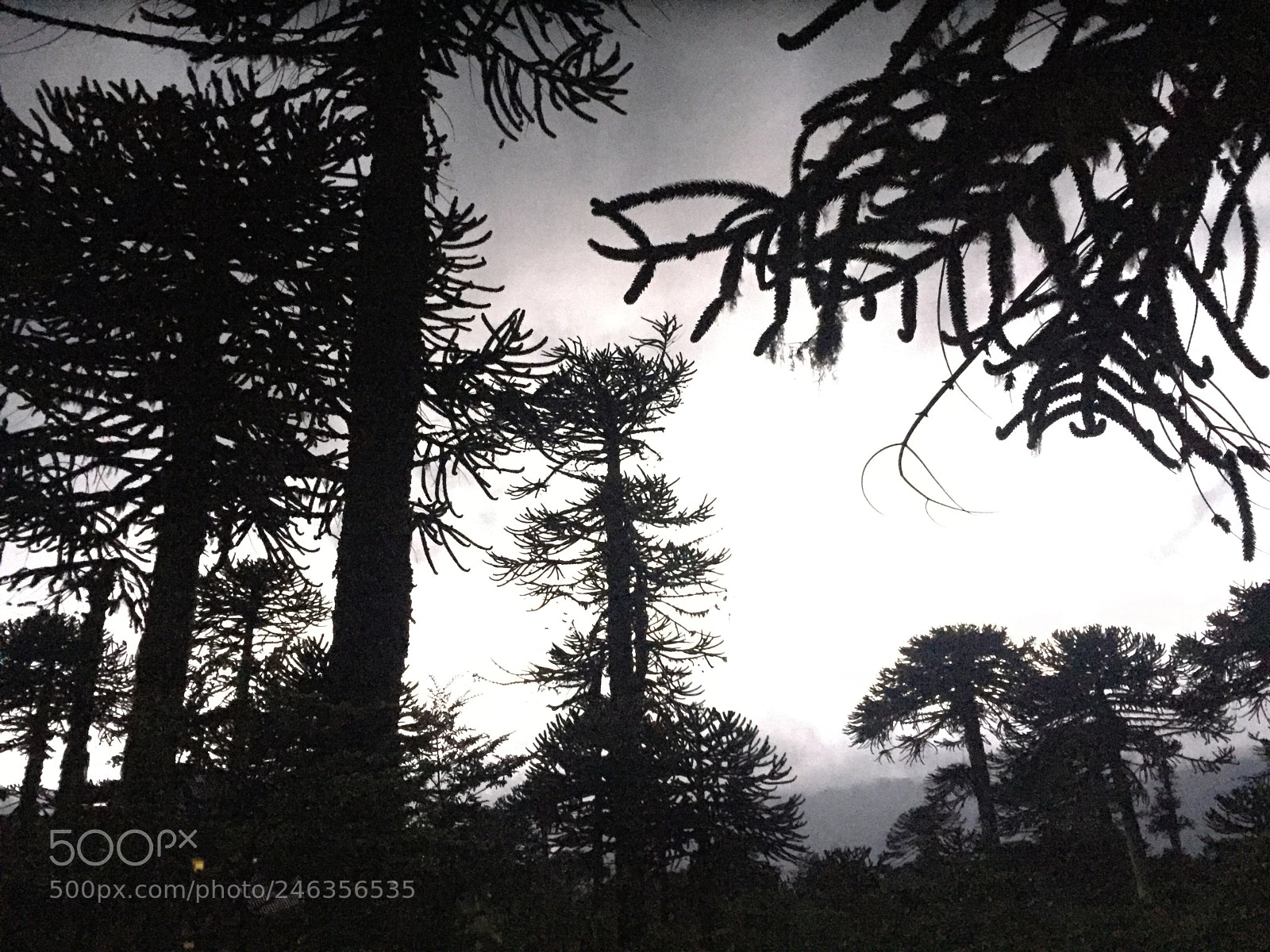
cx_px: 635
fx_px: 1064
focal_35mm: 29
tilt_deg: +21.0
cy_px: 476
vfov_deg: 48.2
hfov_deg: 61.7
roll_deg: +1.7
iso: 2000
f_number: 2.2
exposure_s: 1/17
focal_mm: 4.15
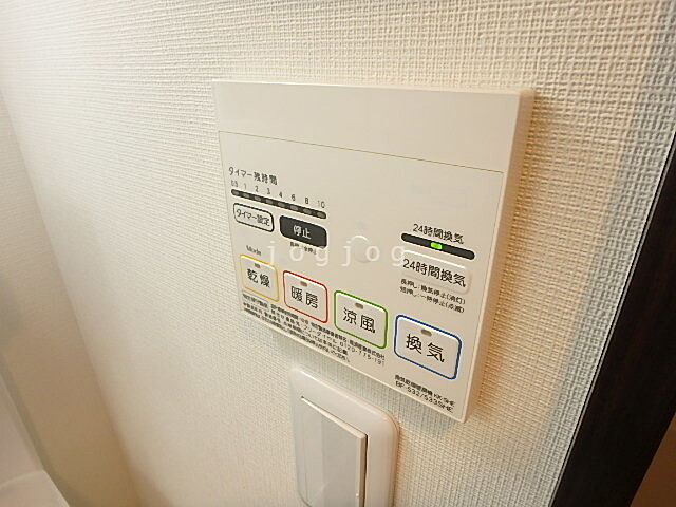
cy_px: 254
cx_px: 338
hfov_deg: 79.0
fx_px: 410
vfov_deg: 63.4
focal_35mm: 21
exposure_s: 1/60
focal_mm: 3.7
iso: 160
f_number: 3.5
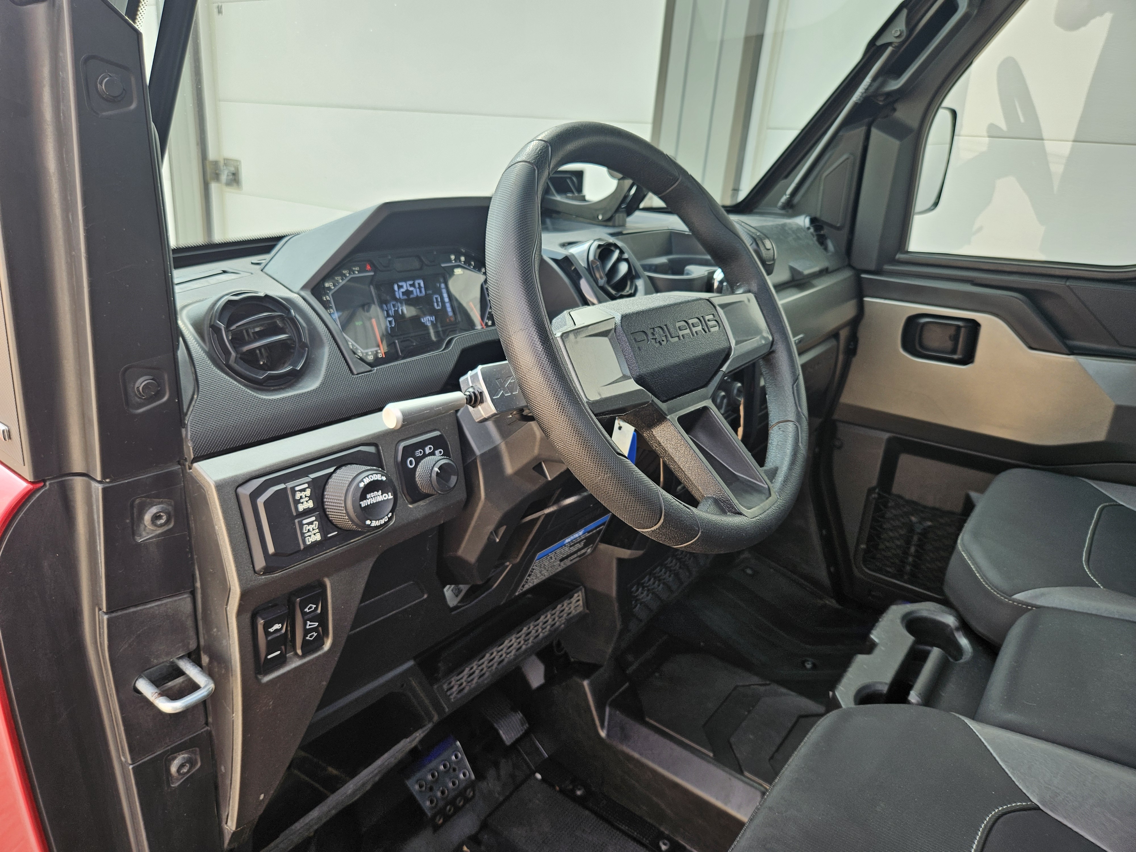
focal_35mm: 23
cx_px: 568
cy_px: 426
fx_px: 755
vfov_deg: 58.9
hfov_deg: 73.9
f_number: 1.8
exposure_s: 1/180
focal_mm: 5.4
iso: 32
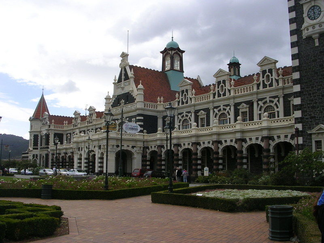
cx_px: 162
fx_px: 356
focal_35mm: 38
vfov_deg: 37.7
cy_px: 122
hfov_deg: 49.0
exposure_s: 1/355
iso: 50
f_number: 5.6
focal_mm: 5.8
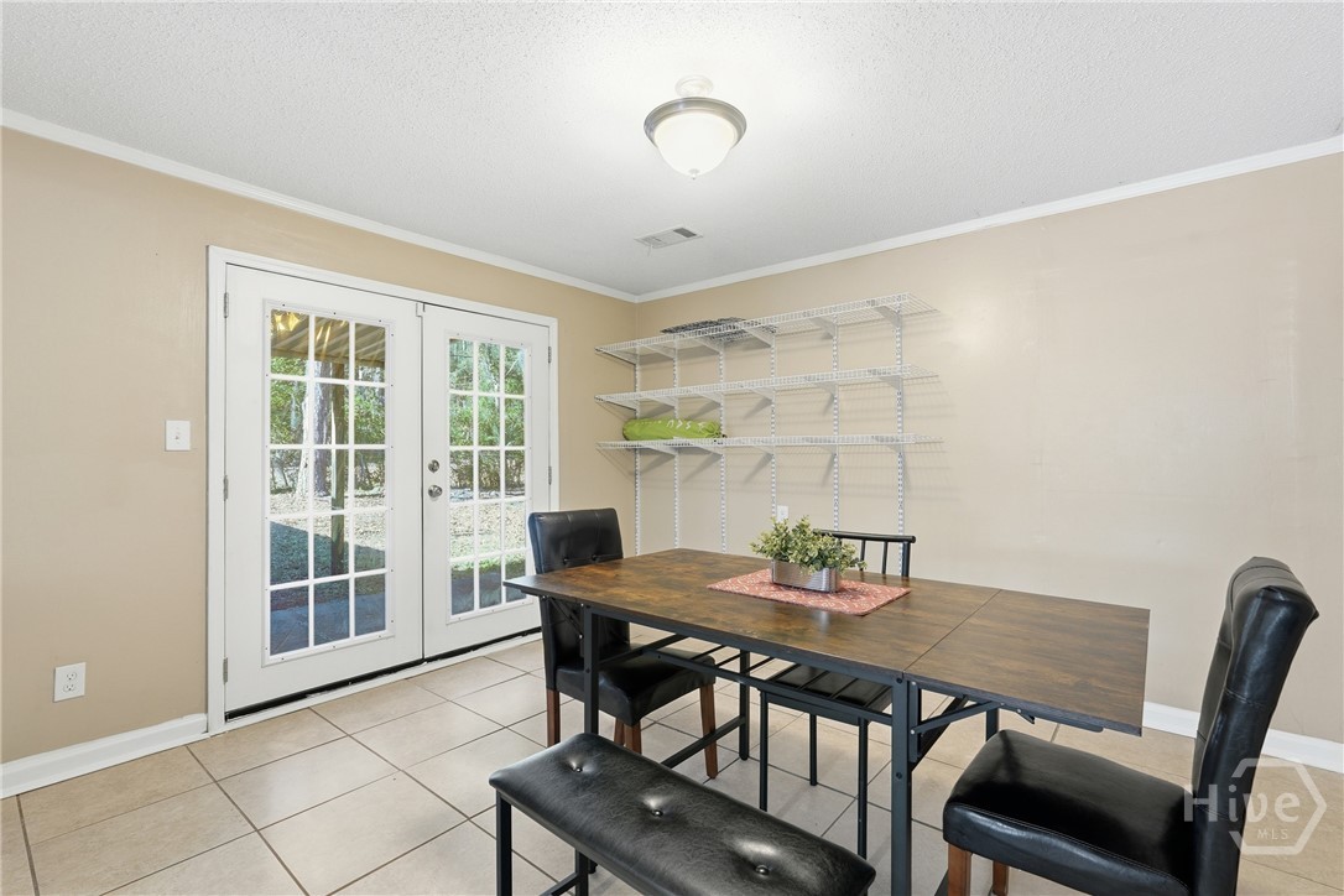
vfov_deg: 73.7
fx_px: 597
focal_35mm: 16
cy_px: 448
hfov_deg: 96.7
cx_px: 672
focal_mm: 16
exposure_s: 1/30
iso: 320
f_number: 9
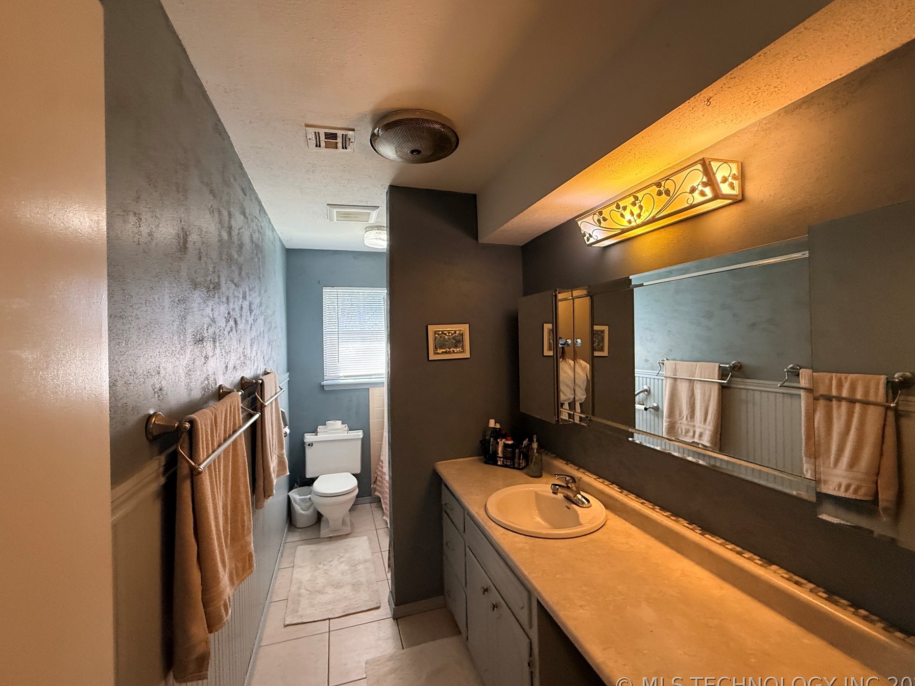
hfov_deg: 98.2
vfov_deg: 81.7
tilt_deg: +0.4
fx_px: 396
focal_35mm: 15
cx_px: 454
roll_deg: +1.0
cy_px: 335
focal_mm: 2.22
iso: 320
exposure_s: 1/120
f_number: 2.2
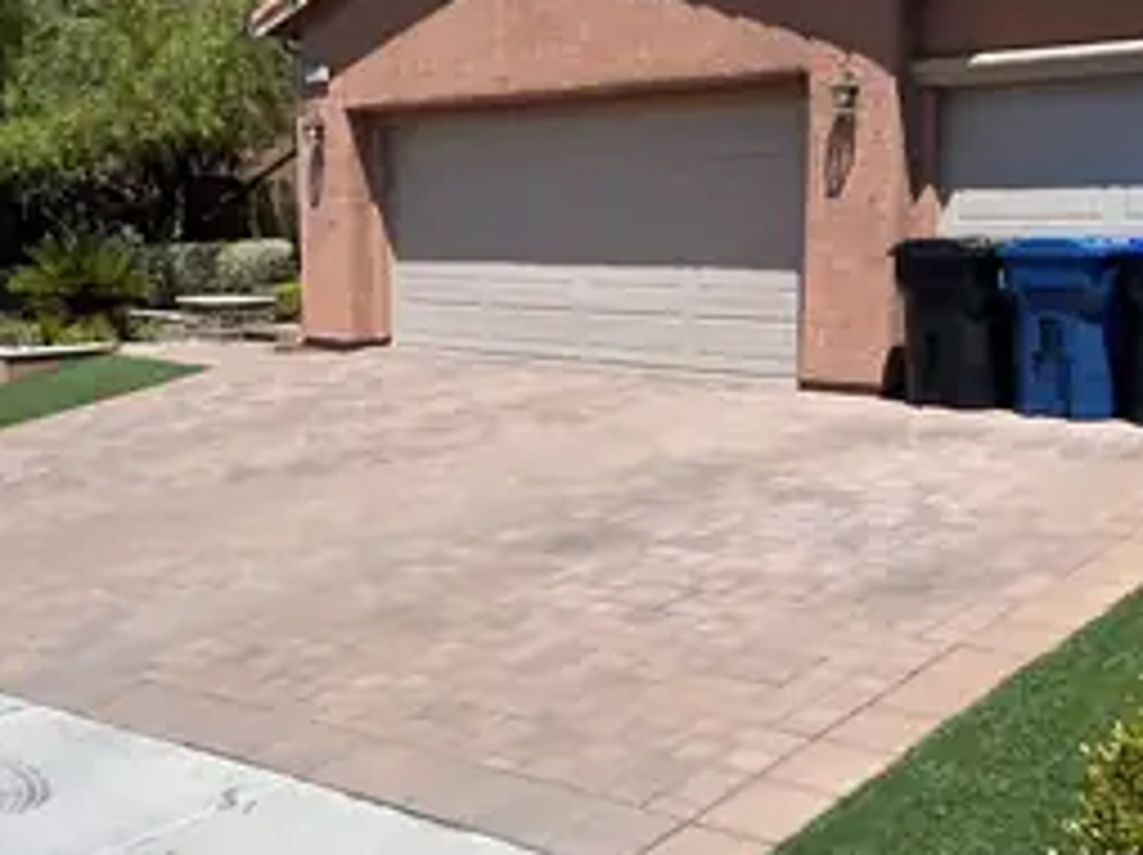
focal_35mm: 41
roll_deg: +1.4
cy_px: 374
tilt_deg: -5.9
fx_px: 1353
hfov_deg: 45.8
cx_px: 598
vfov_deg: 35.0
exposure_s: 1/5319
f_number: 1.6
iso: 50
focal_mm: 5.1
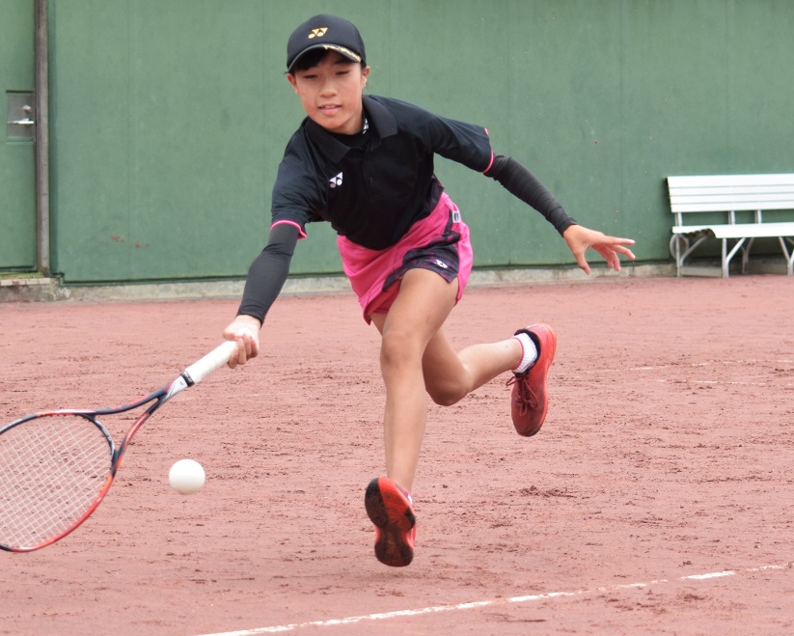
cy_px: 318
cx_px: 332
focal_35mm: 106
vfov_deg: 14.5
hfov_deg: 18.1
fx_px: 2492
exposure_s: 1/1600
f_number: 4.5
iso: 800
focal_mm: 62
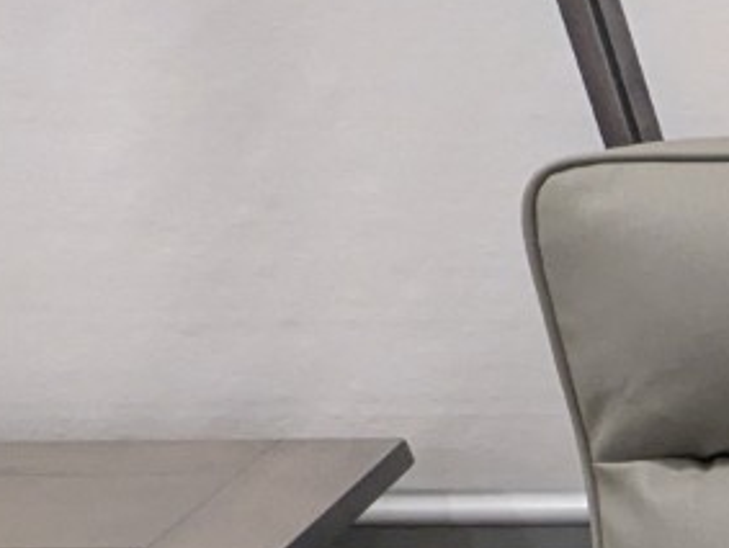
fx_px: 1666
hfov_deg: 17.0
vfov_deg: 16.9
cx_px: 1513
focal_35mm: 79
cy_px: 823
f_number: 2.2
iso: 469
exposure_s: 1/90.5
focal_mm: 2.35
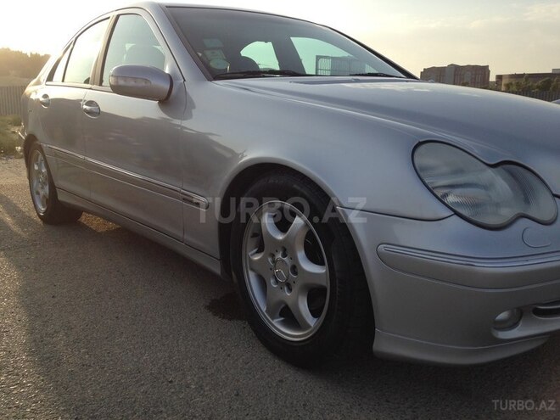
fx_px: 534
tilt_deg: -10.1
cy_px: 210
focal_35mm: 33
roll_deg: -1.8
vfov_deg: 42.9
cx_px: 280
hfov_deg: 55.4
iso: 50
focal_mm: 4.12
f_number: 2.4
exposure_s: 1/809
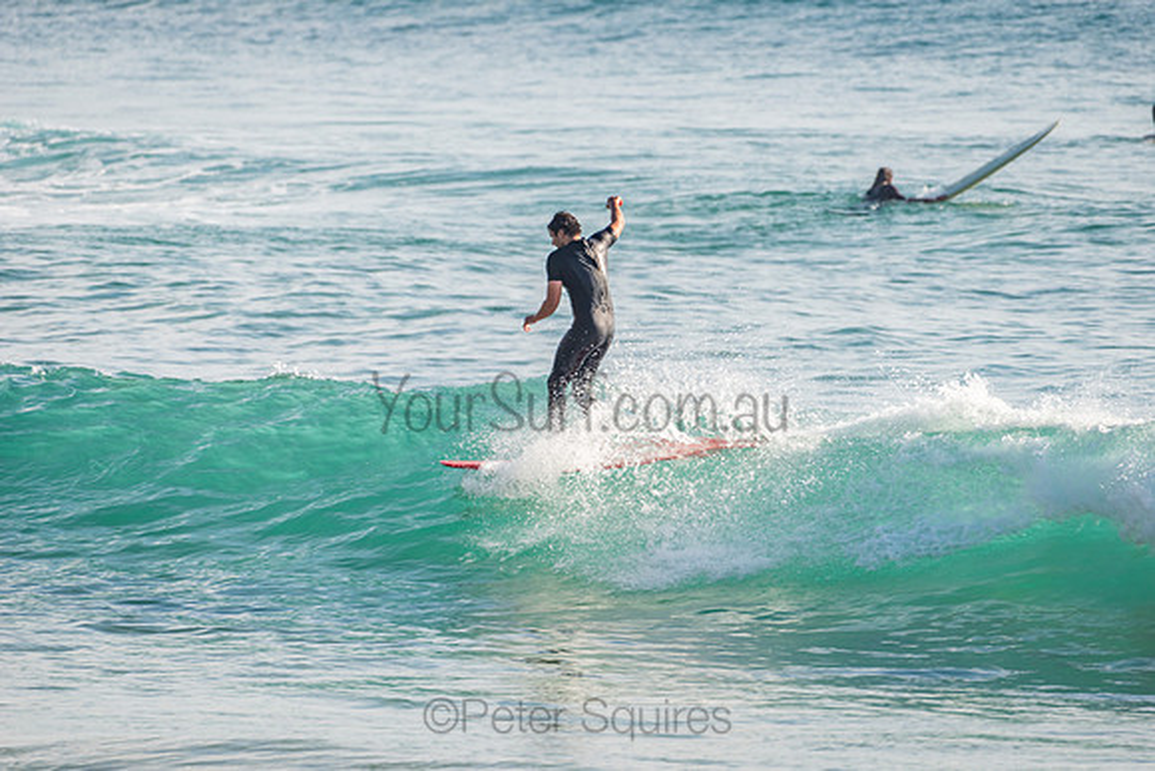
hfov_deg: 4.1
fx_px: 16045
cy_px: 386
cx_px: 578
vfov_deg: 2.8
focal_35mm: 500
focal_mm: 500
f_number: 5.6
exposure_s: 1/320
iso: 160
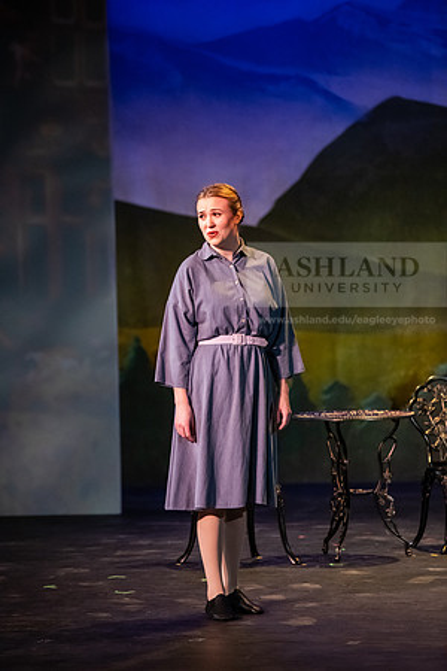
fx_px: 3352
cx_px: 224
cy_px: 336
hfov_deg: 7.6
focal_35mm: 180
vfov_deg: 11.4
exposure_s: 1/250
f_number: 3.2
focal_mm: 180
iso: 5000
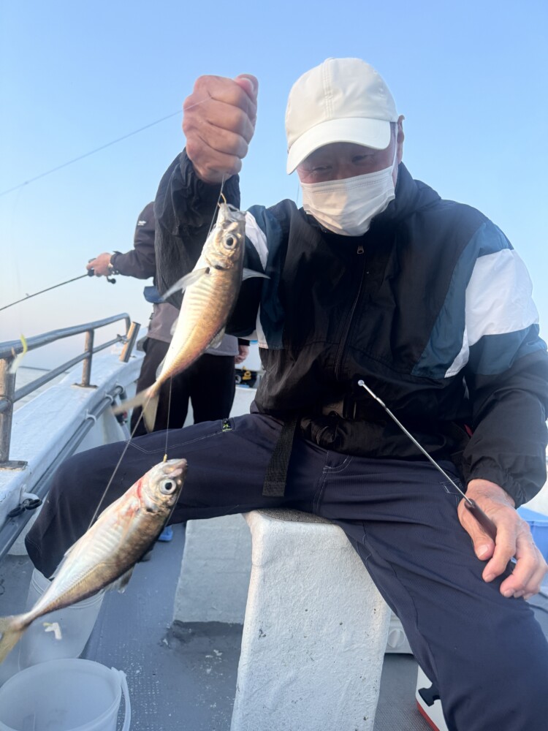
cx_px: 274
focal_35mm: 24
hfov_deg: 56.8
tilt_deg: +2.7
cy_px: 366
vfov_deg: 71.6
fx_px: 507
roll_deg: -6.3
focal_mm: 6.76
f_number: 1.78
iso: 160
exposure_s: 1/121
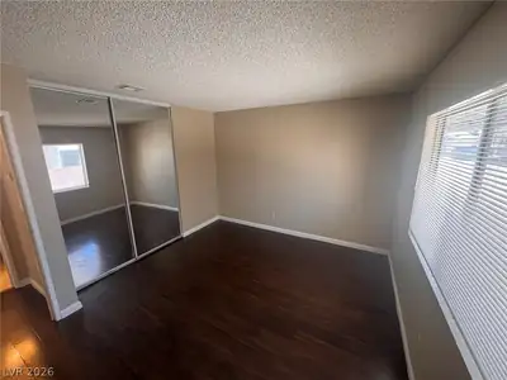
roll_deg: +0.1
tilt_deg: -12.4
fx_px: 205
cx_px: 254
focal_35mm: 14
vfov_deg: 85.7
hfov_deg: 102.1
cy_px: 190
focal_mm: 2.22
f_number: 2.2
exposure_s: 1/99
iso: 320
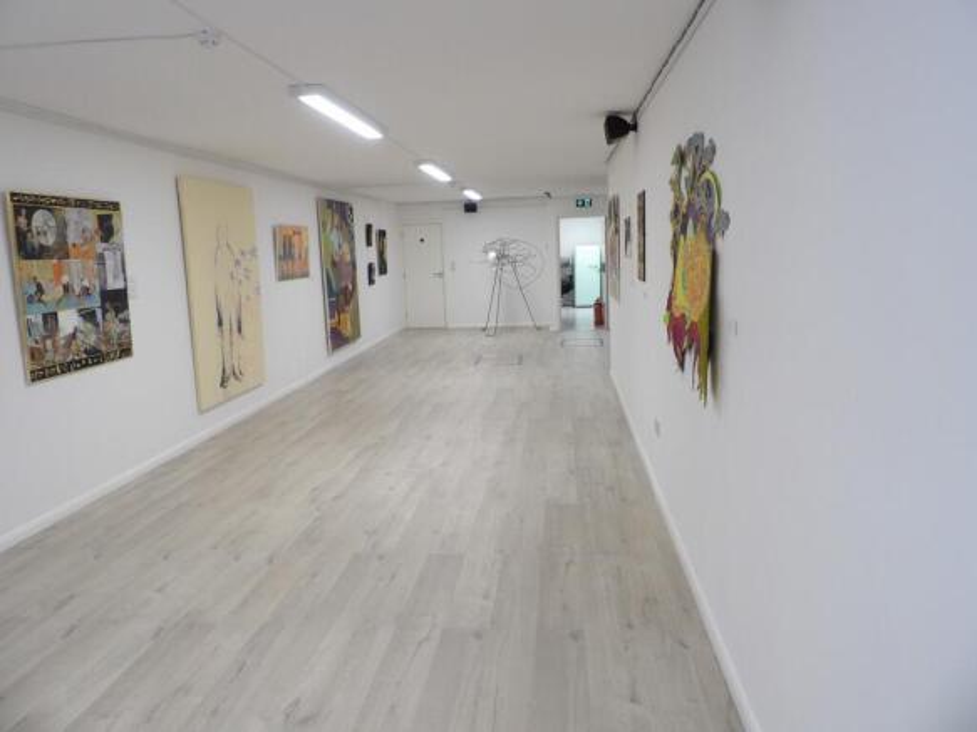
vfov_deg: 56.8
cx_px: 488
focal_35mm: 24
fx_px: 677
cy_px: 366
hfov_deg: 71.6
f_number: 2.8
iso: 200
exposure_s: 1/60
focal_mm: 4.3
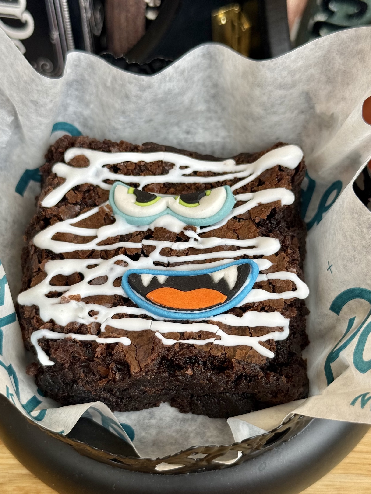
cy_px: 291
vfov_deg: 33.2
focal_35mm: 58
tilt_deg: -60.7
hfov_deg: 25.2
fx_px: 829
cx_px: 180
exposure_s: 1/885
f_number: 1.78
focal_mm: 6.76
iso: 64
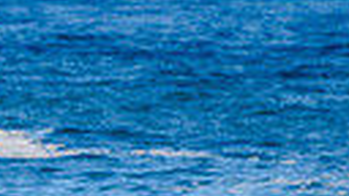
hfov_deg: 0.7
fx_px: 26883
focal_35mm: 2905
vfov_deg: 0.4
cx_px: -96
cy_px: 305
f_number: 5.6
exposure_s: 1/2000
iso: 200
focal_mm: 500
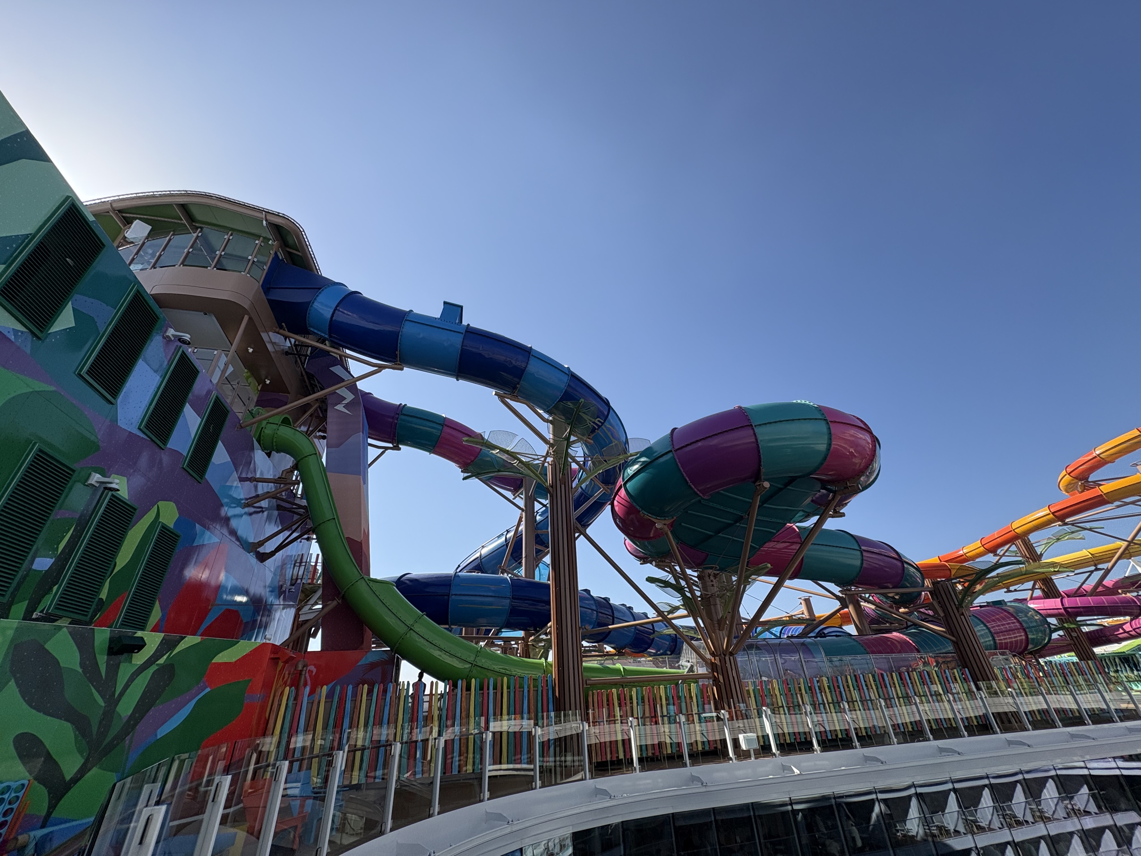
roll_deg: +3.7
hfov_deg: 102.1
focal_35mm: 14
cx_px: 570
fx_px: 461
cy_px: 428
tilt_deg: +30.5
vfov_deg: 85.7
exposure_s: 1/2028
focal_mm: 2.22
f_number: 2.2
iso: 50
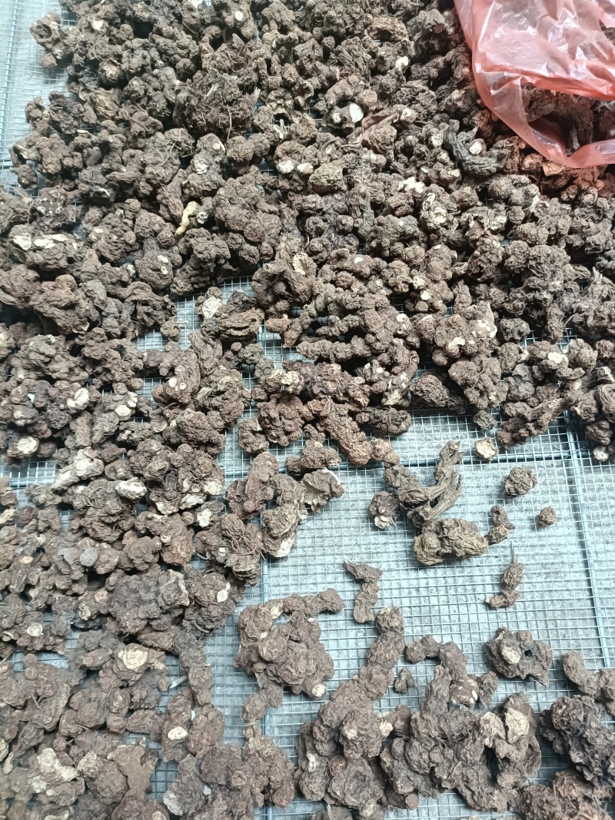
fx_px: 592
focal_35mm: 25
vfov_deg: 69.4
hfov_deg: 54.9
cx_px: 308
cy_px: 410
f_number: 1.7
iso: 1317
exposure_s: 1/50
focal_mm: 4.7
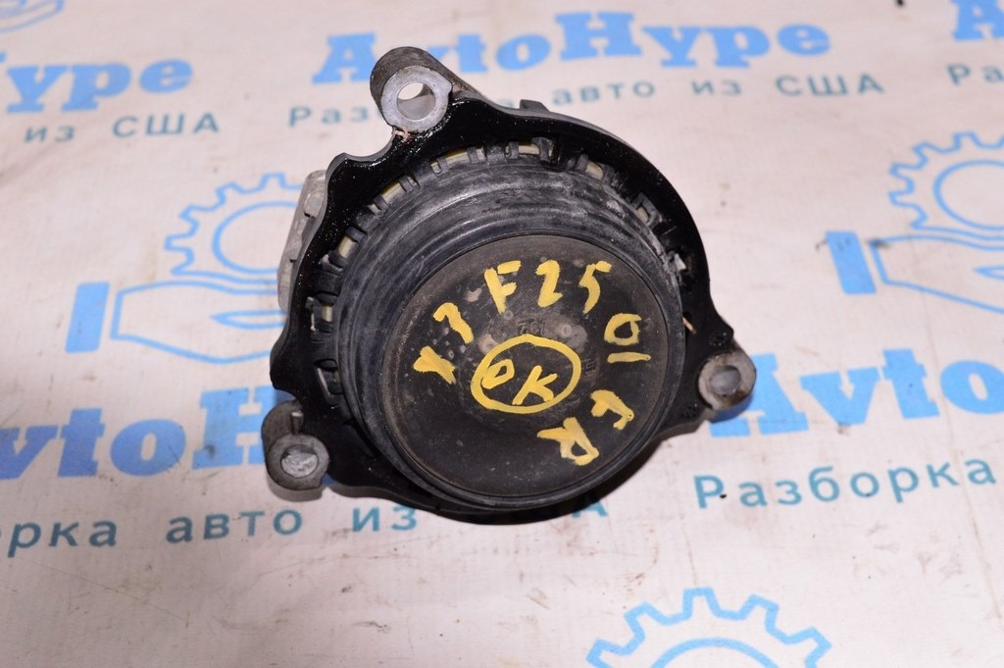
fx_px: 1588
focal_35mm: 57
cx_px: 502
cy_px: 334
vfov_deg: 23.7
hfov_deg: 35.1
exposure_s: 1/200
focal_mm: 38
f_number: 8
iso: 1600
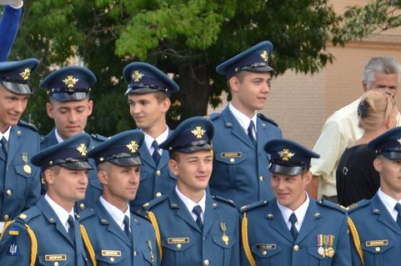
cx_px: 18
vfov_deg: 6.0
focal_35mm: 227
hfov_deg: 9.0
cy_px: 222
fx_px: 2524
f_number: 5
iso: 250
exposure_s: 1/400
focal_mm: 52
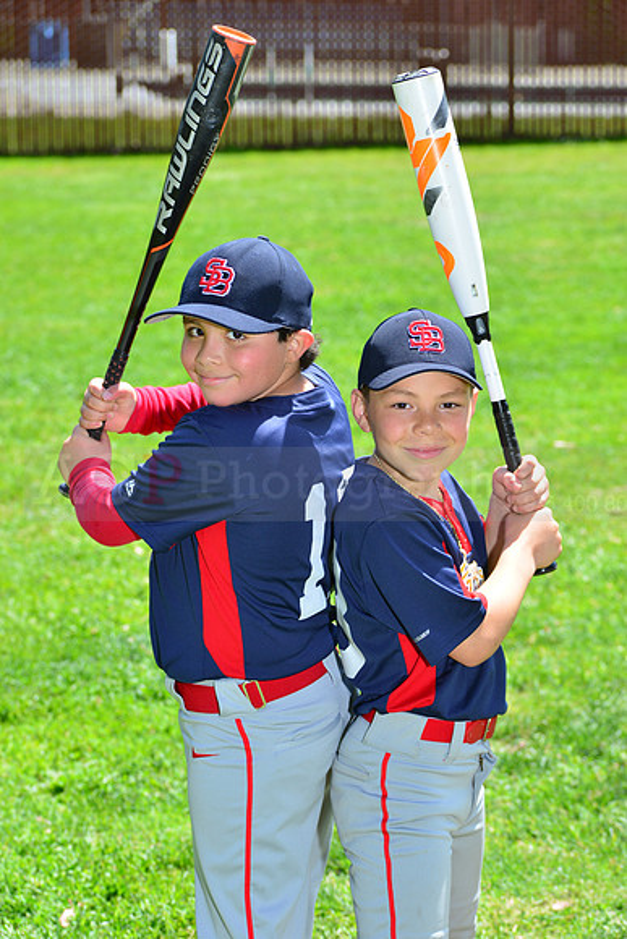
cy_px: 470
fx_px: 2872
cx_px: 314
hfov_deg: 12.5
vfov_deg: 18.6
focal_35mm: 110
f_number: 8
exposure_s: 1/200
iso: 200
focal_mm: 110
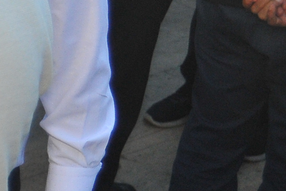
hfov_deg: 10.7
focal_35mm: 162
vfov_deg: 8.4
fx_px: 1286
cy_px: 14
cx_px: -408
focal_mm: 31
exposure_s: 1/8000
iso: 2000
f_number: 5
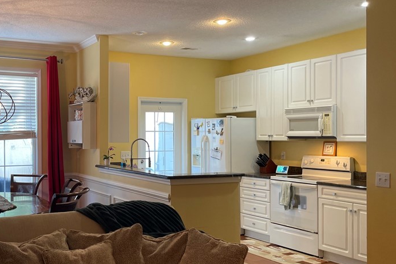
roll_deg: +1.0
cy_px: 142
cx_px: 113
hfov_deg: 47.1
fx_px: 440
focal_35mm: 40
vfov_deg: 33.4
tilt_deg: +0.5
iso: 80
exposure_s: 1/60
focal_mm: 4.2
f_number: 1.6
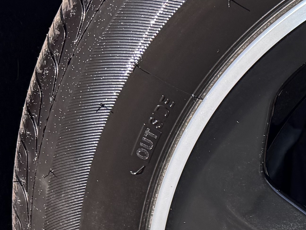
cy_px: 296
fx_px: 937
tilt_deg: -32.2
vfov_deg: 13.5
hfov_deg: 15.2
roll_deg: -0.6
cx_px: 600
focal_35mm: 106
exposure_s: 1/980
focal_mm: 6.76
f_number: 1.78
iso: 80
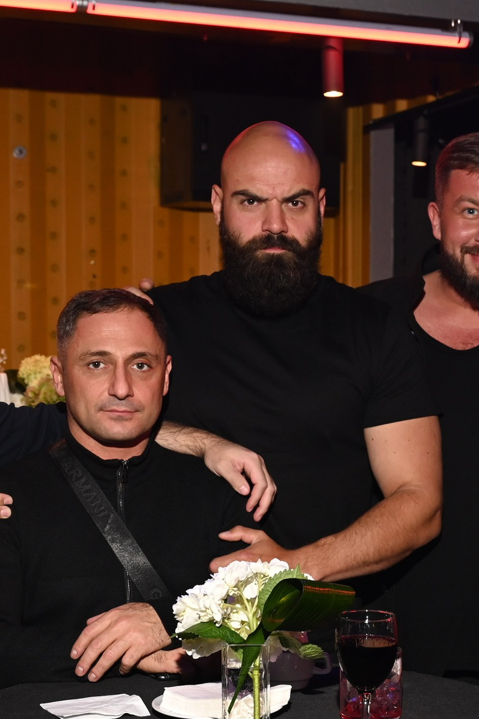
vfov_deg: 26.9
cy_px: 437
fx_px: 1498
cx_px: 387
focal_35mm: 75
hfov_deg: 18.0
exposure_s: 1/125
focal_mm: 35
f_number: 5
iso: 800
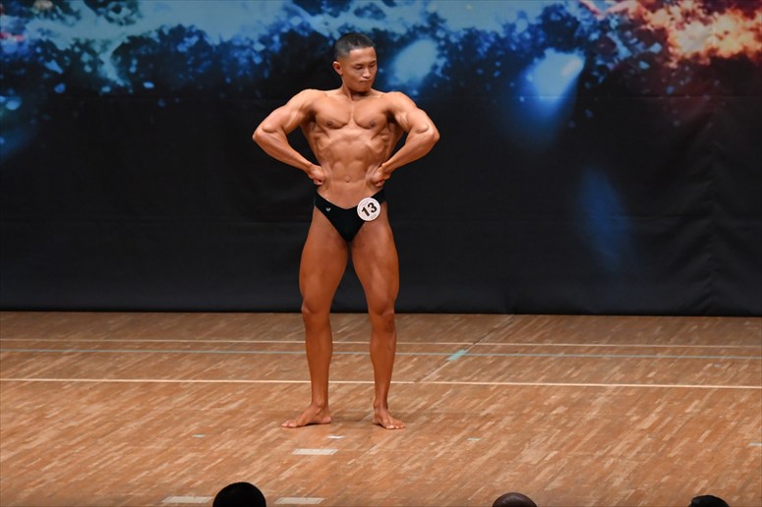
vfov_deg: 5.4
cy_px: 254
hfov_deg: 8.1
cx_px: 381
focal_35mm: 255
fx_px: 5395
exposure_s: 1/400
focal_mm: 170
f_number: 5.6
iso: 5000
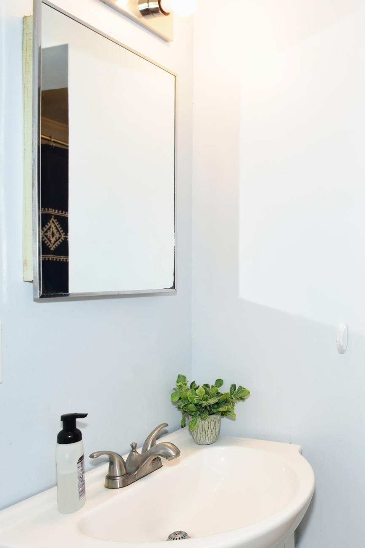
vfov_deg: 57.2
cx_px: 381
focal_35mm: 33
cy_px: 282
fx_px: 502
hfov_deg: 35.4
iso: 800
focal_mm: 14
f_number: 8
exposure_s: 1/60.2
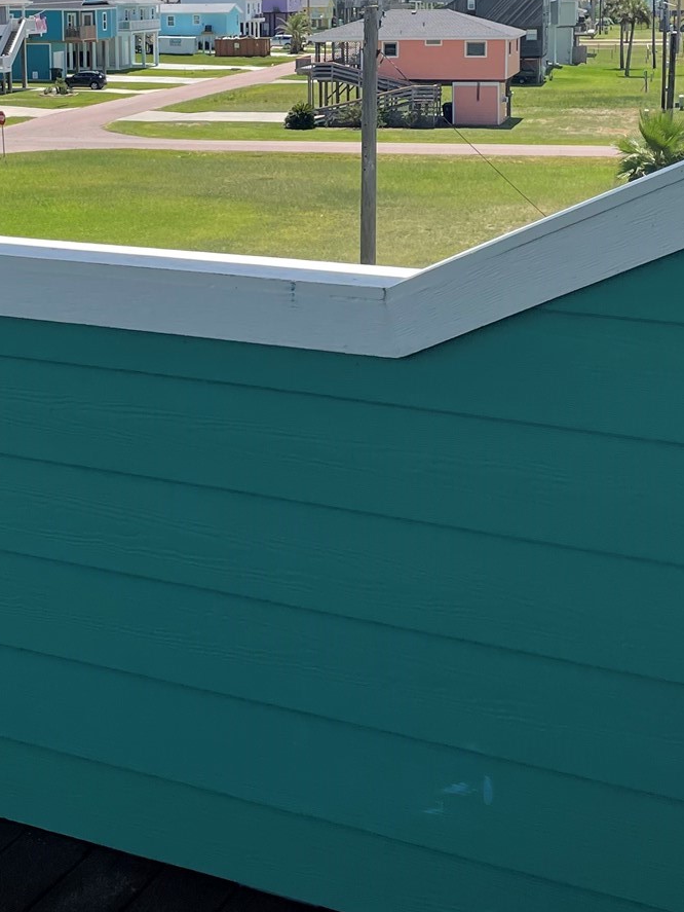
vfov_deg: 31.4
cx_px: 263
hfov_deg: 24.4
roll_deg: +3.5
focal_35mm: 60
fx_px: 1580
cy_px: 188
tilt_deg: -6.5
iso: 32
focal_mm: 4.2
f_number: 1.6
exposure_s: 1/3509
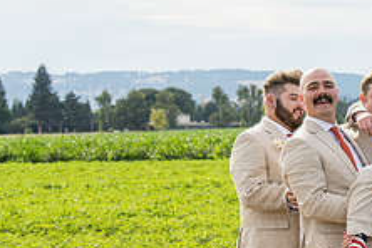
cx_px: 441
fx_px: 1891
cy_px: 177
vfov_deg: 7.5
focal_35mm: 183
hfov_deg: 11.0
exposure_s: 1/500
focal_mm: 70
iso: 250
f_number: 6.3
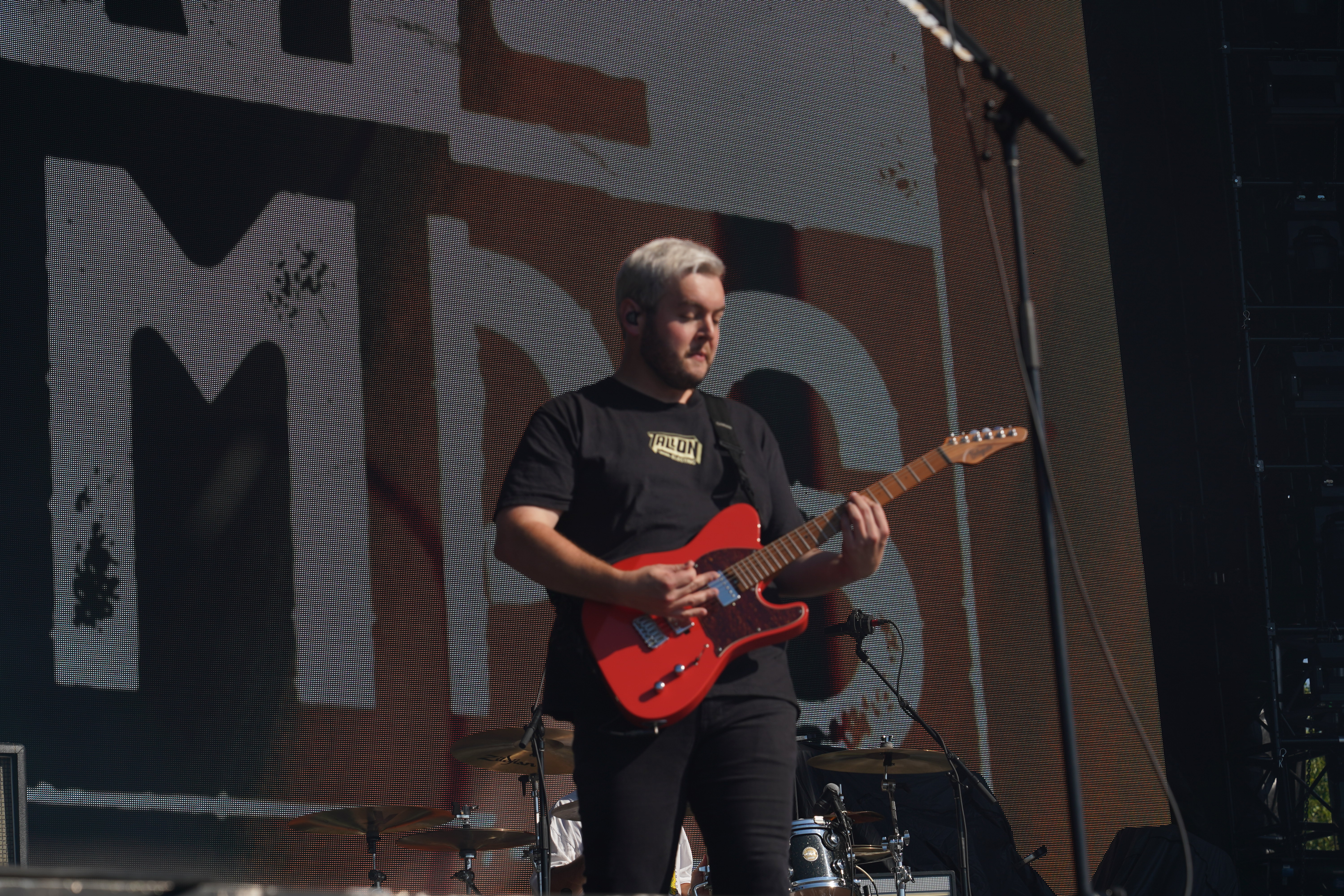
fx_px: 3920
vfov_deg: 13.0
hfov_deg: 19.5
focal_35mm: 105
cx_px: 672
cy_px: 448
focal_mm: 105
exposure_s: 1/500
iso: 100
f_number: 8
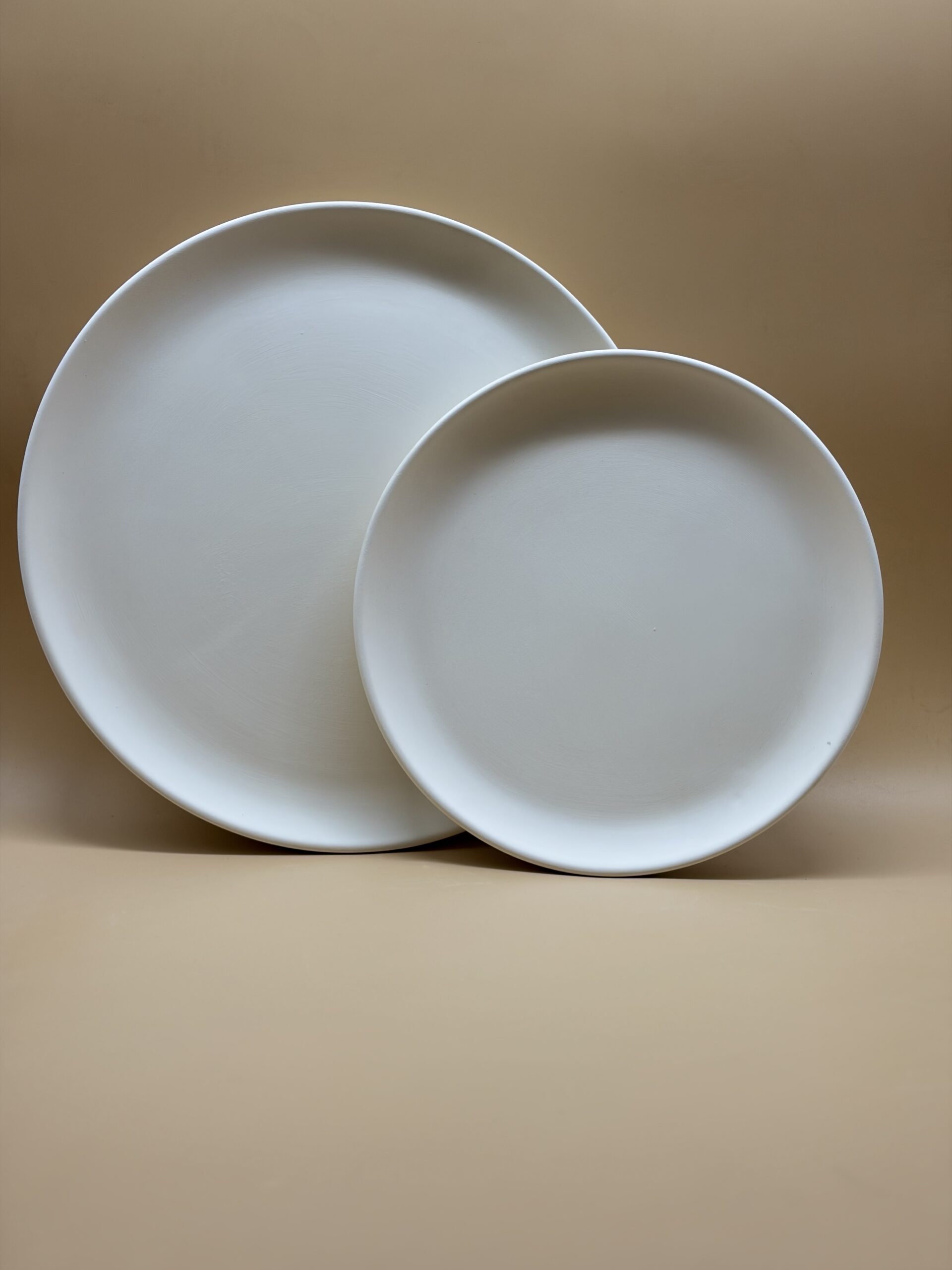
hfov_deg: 28.0
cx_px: 476
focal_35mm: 52
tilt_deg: -8.6
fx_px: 1907
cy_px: 635
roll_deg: -0.6
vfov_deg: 36.8
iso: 25
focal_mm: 5.96
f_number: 1.6
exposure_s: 1/191
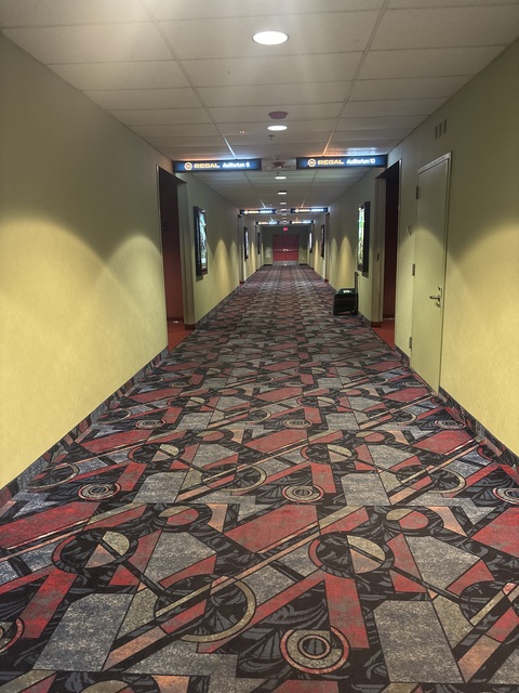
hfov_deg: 53.1
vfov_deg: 67.3
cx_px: 260
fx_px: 520
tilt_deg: -10.6
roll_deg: +1.7
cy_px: 346
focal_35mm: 26
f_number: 1.6
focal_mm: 5.96
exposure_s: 1/30
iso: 500
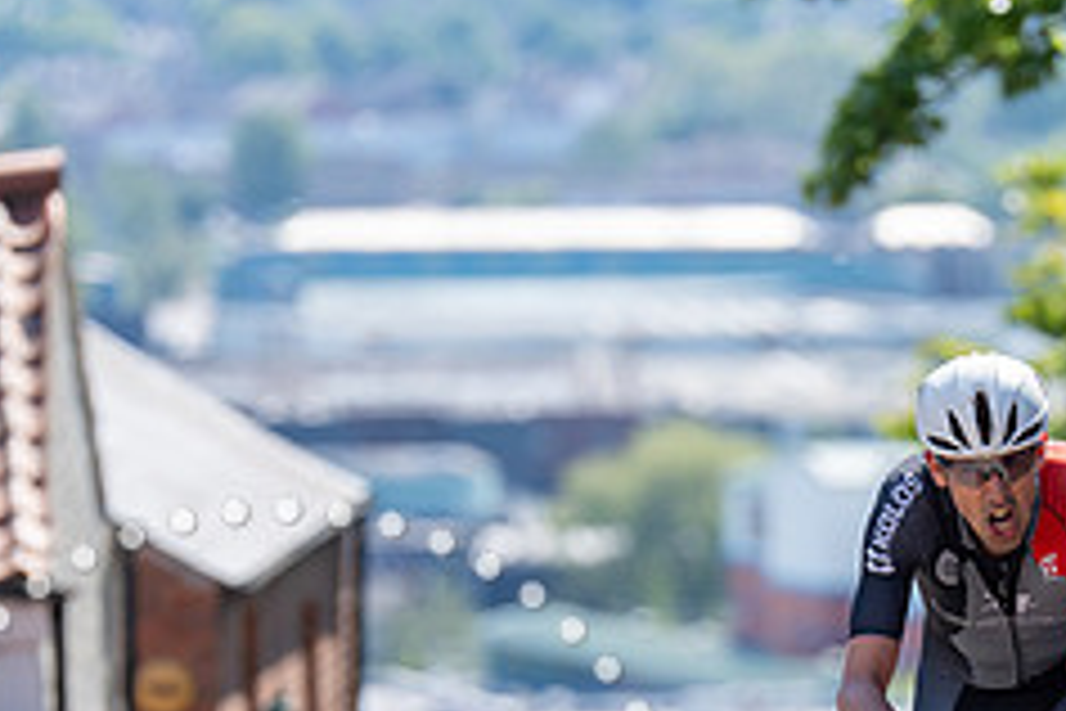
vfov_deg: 2.8
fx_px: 14301
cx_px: 985
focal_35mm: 483
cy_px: 691
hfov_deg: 4.3
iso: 160
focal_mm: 197
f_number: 3.5
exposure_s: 1/1000
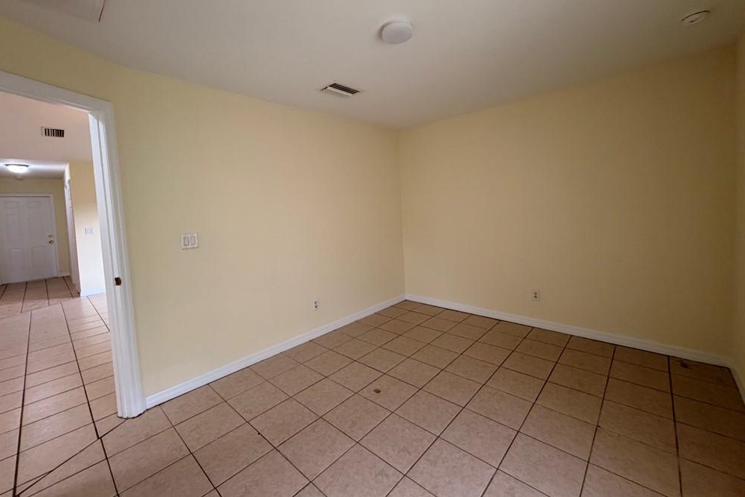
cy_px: 222
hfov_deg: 100.4
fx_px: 310
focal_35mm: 15
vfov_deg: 77.1
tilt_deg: -2.4
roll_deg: +3.3
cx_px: 364
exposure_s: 1/60
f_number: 2.2
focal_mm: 2.22
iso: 250
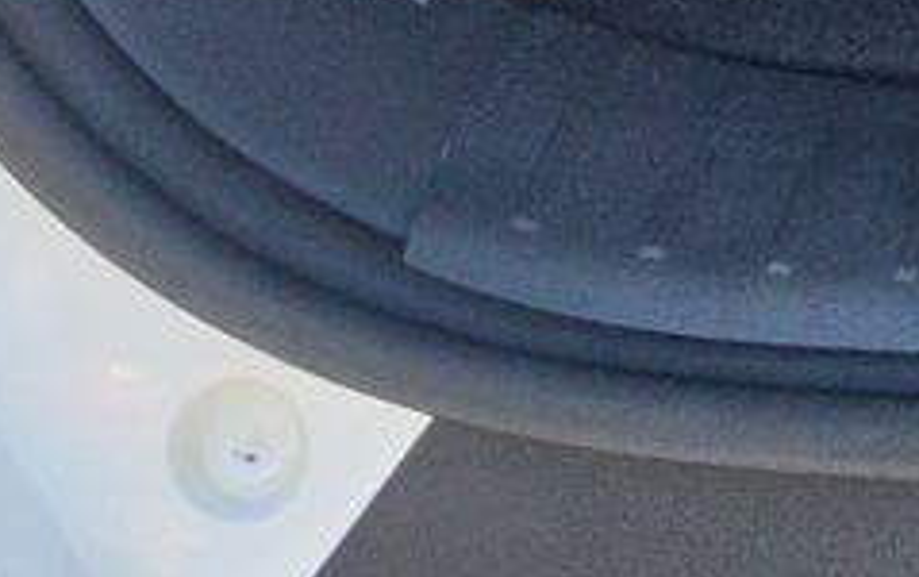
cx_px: 2438
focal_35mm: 163
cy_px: -1166
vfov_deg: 7.2
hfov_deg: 10.4
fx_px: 4087
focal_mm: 6.5
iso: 63
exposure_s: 1/1718
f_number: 1.4
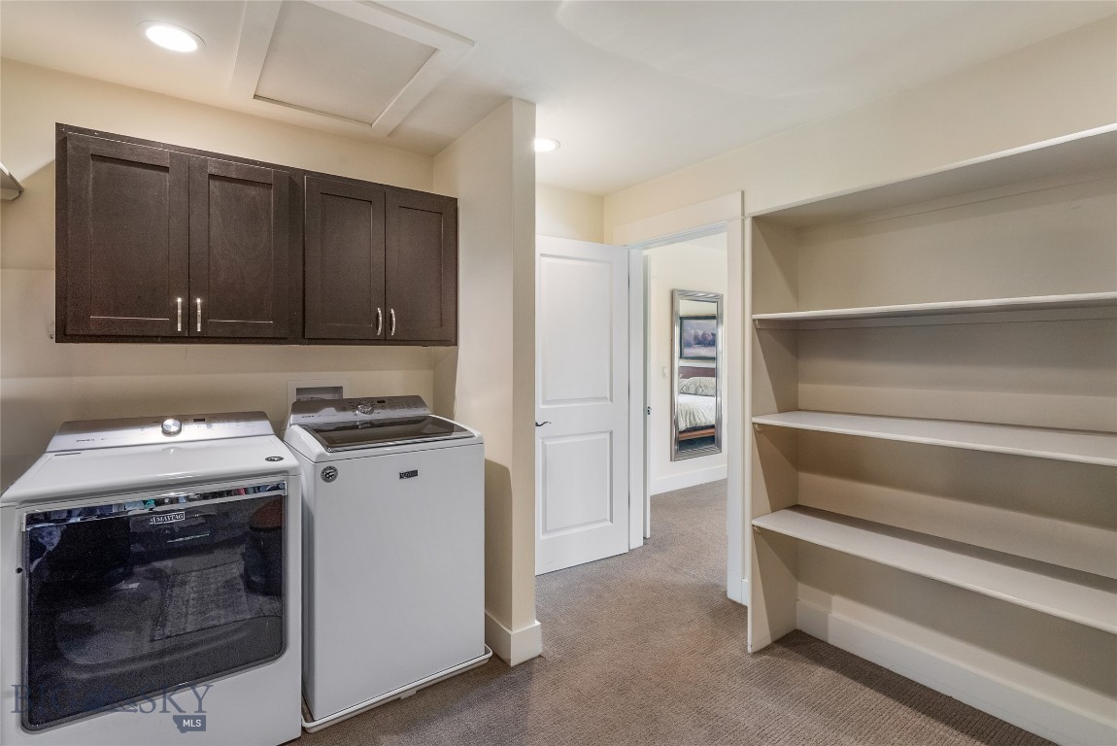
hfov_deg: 96.7
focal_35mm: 16
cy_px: 373
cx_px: 558
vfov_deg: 73.8
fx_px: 497
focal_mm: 16
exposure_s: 1/2.5
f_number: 11
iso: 400
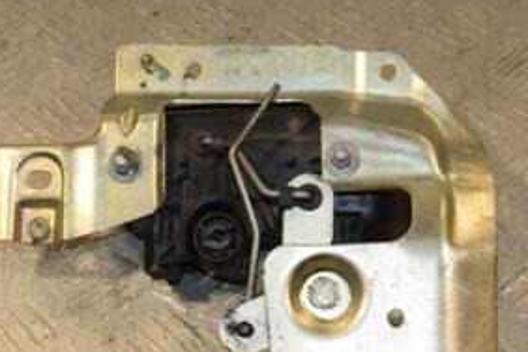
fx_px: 1496
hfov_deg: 20.0
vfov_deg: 13.4
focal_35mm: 102
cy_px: 174
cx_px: 191
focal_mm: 32
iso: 800
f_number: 5.6
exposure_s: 1/200
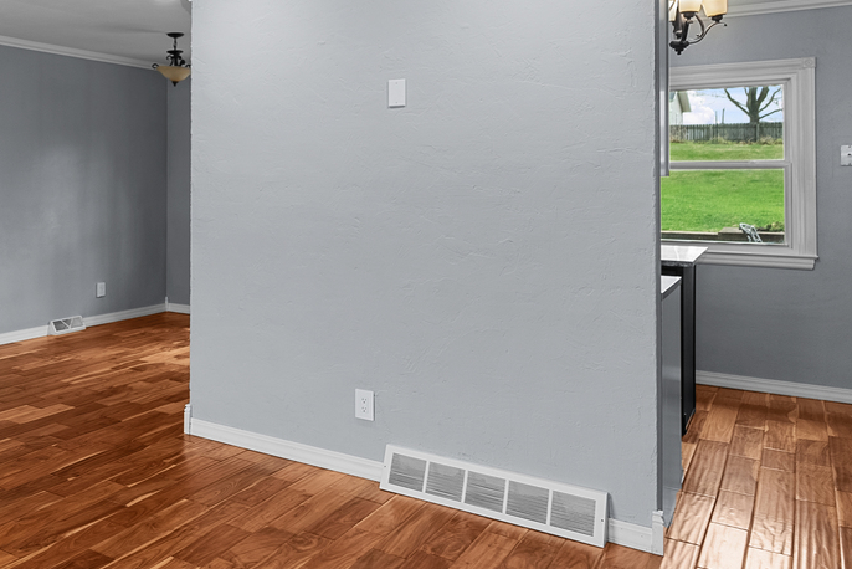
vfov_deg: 39.5
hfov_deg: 49.7
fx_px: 781
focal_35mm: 33
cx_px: 58
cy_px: 188
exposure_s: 1/30
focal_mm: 14
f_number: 2.8
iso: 500
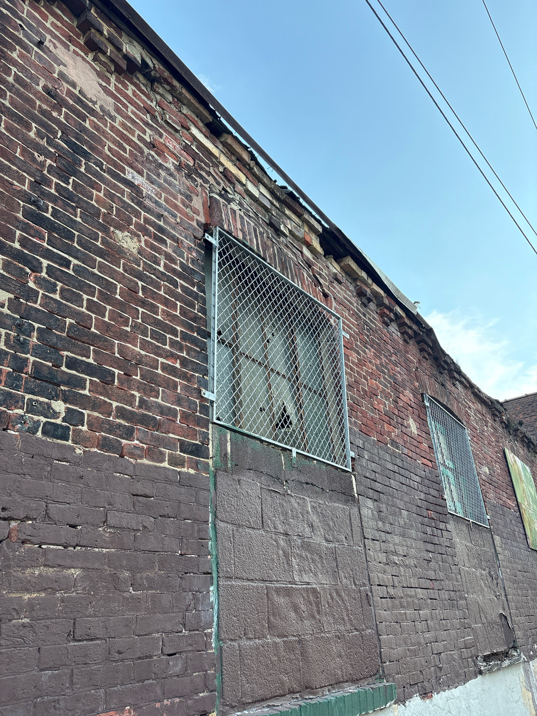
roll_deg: +3.1
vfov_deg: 67.3
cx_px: 268
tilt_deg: +26.9
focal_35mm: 26
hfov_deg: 53.1
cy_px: 358
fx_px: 538
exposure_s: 1/535
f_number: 1.6
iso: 64
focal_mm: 5.96
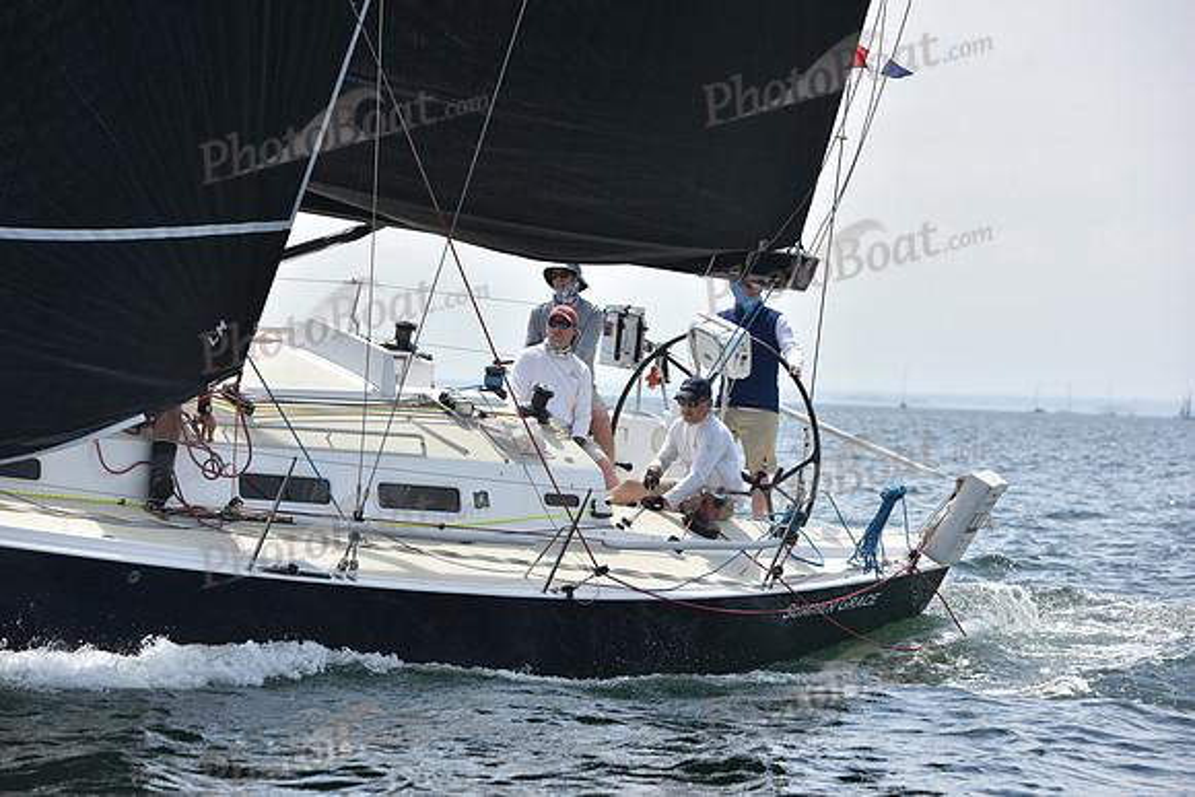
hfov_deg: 14.7
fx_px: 4648
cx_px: 598
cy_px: 398
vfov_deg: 9.8
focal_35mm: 140
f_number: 6.3
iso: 200
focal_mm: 140
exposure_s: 1/1000
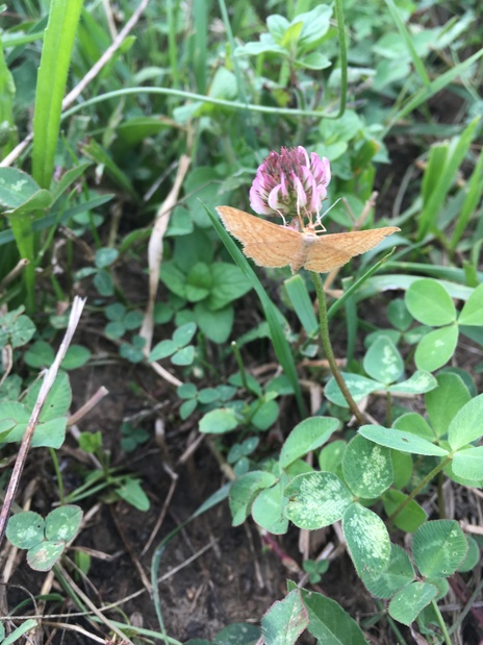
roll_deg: +1.5
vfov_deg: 60.0
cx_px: 249
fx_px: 558
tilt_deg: -36.0
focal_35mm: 30
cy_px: 327
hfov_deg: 46.8
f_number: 2.2
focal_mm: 4.15
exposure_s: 1/100
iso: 32
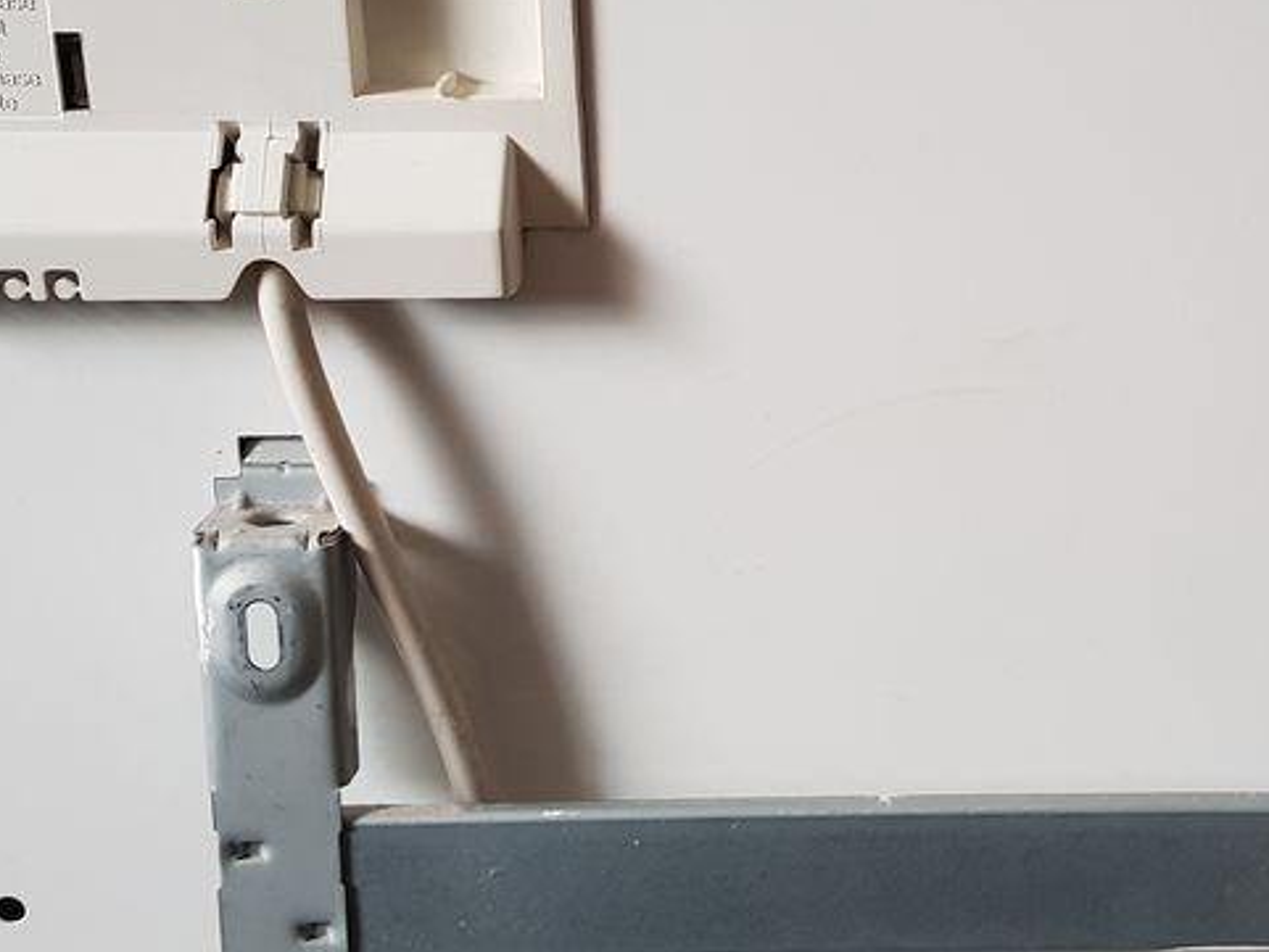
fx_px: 1980
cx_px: 971
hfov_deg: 34.7
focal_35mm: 54
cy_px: 382
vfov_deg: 27.0
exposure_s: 1/14
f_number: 1.7
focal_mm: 4.2
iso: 200
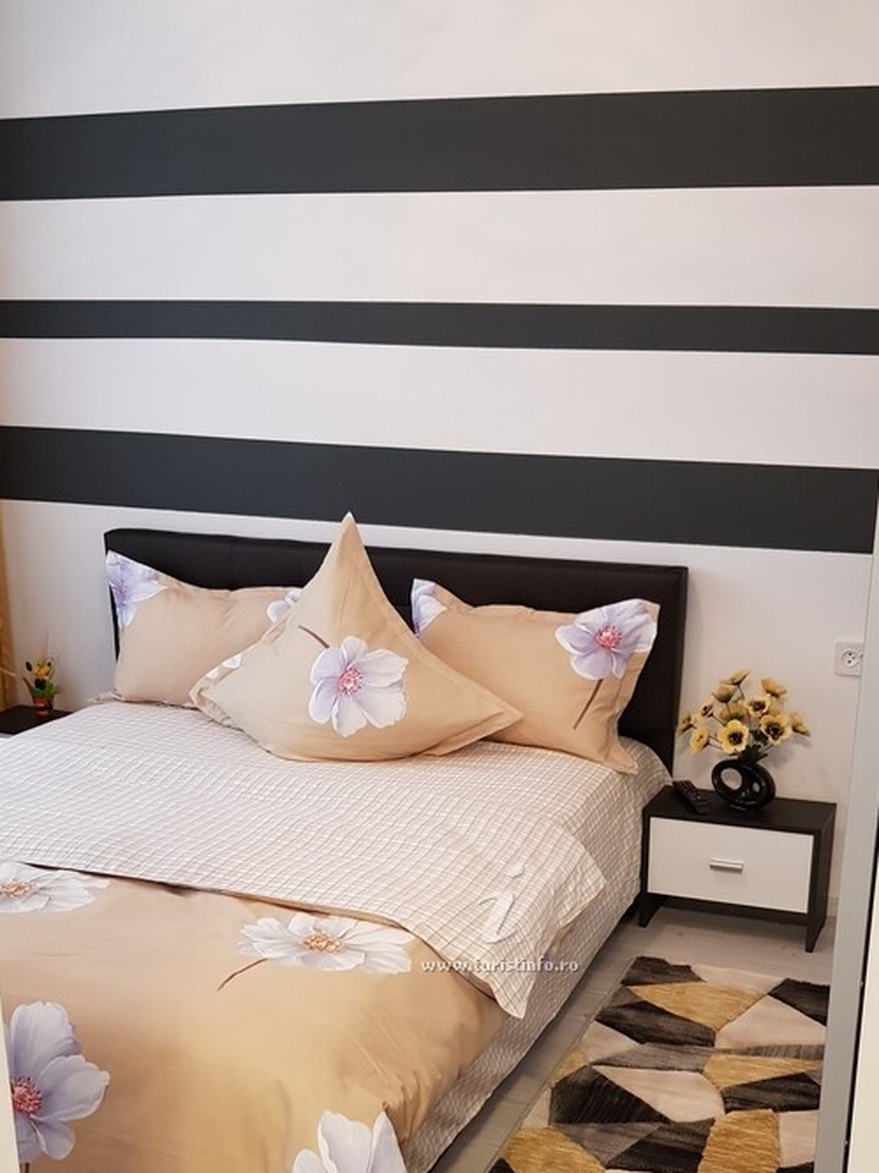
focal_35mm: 40
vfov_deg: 45.1
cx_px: 470
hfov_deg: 35.9
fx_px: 1355
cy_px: 886
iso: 200
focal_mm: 4.2
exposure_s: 1/16
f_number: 1.7
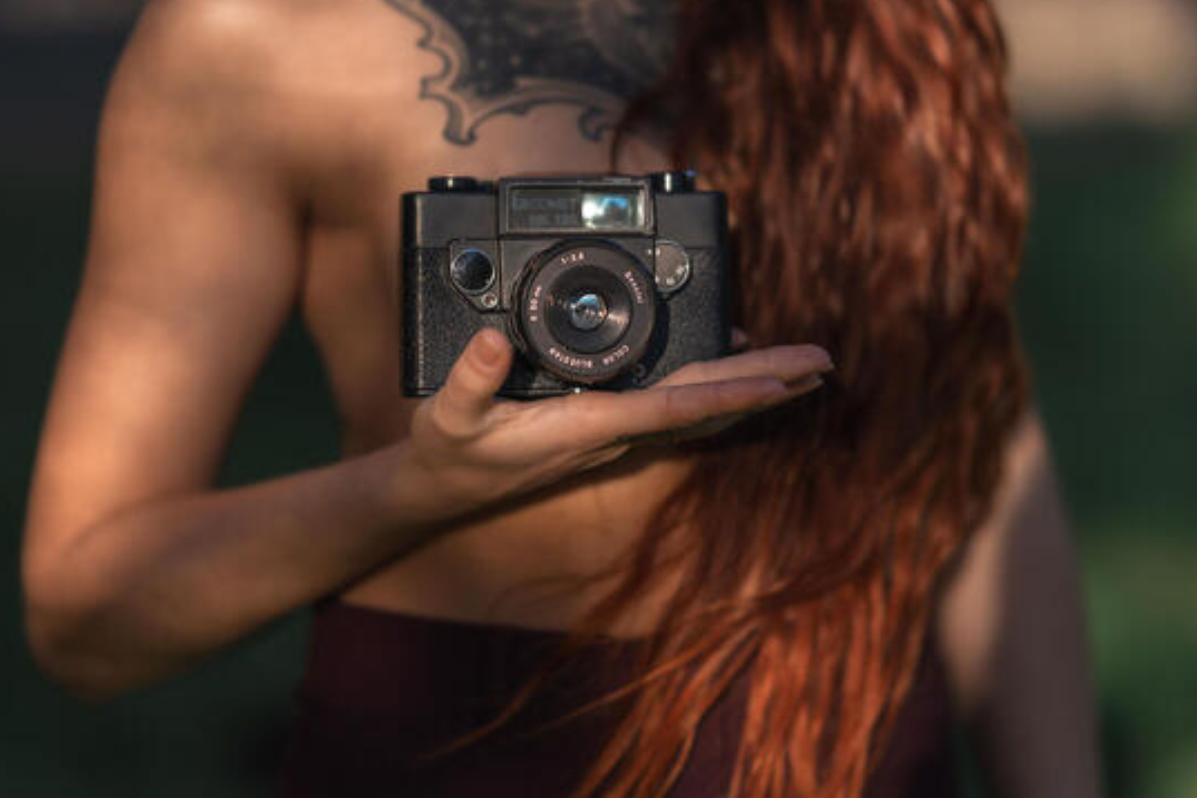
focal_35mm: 95
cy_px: 395
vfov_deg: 14.4
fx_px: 3159
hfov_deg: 21.5
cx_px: 586
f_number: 1.4
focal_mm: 85
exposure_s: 1/1600
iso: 100
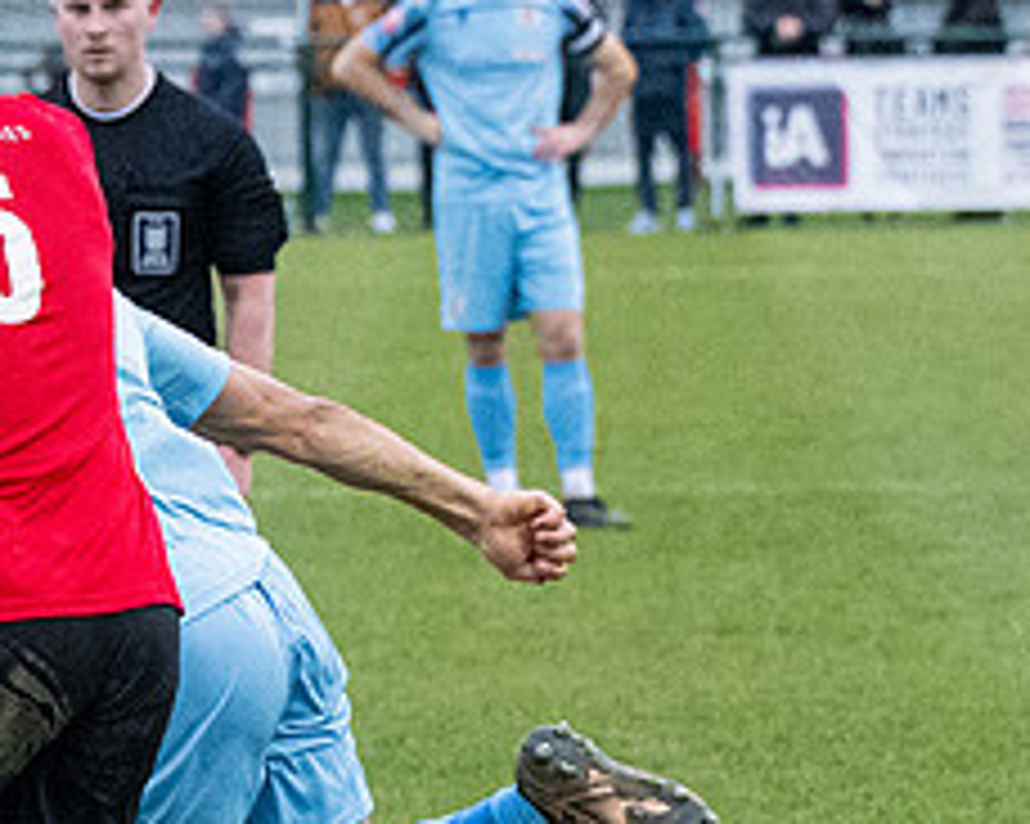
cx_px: -97
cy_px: 936
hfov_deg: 3.6
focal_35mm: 544
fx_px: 16576
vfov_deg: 2.8
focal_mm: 91
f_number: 4
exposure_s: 1/1250
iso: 4000
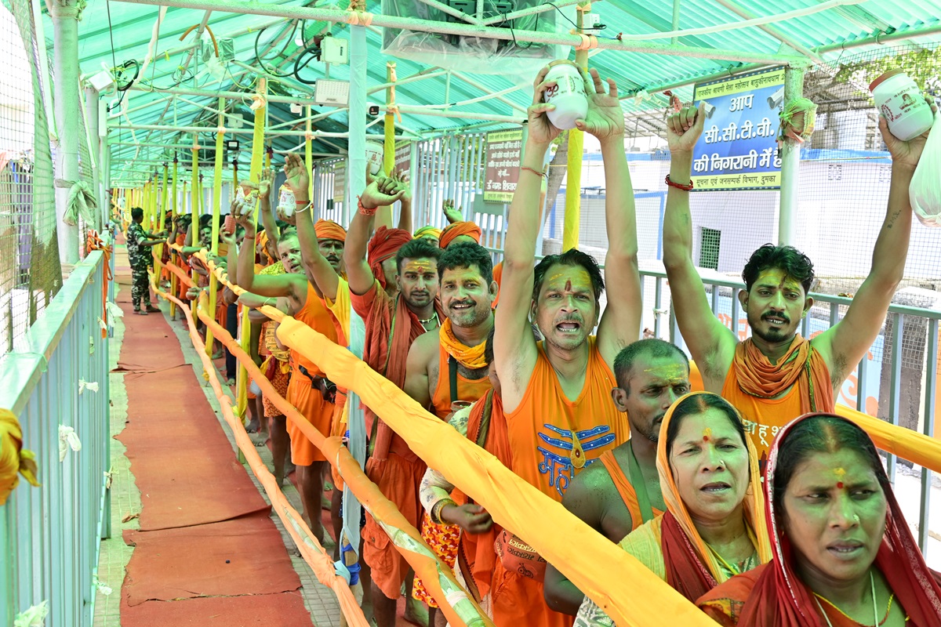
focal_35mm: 37
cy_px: 314
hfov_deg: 52.2
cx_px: 470
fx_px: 961
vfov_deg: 36.2
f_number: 5.6
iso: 160
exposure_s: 1/100
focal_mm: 24.5
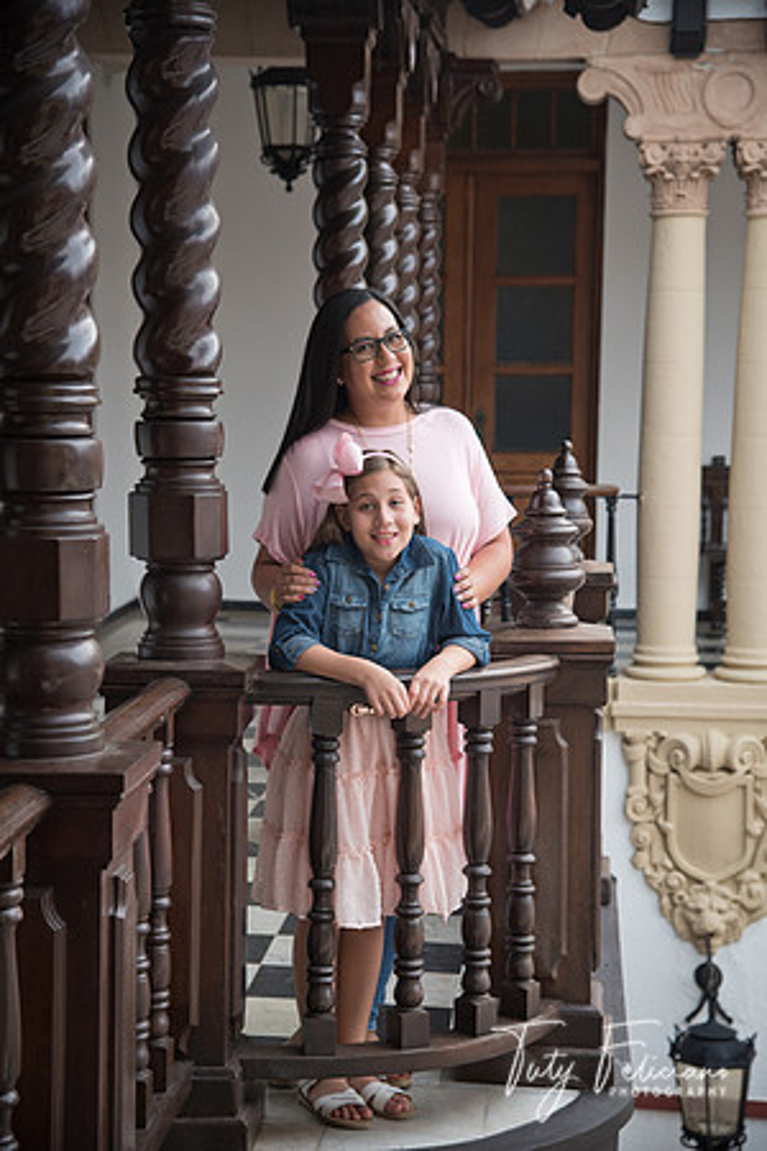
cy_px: 576
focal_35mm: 75
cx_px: 384
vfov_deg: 27.0
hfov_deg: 18.2
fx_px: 2397
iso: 640
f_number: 5
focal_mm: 75
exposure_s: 1/125
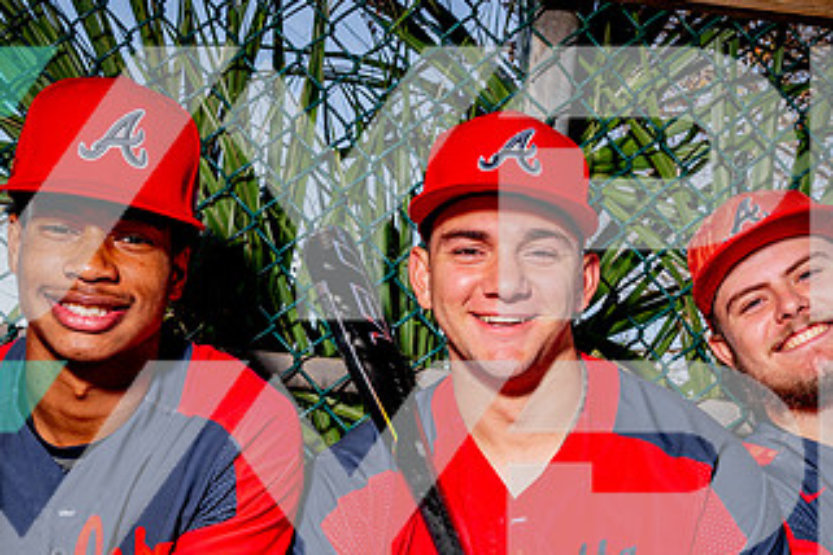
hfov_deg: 35.6
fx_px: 1296
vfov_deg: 23.5
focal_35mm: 56
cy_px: 499
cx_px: 457
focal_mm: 31
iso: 200
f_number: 11
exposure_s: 1/125
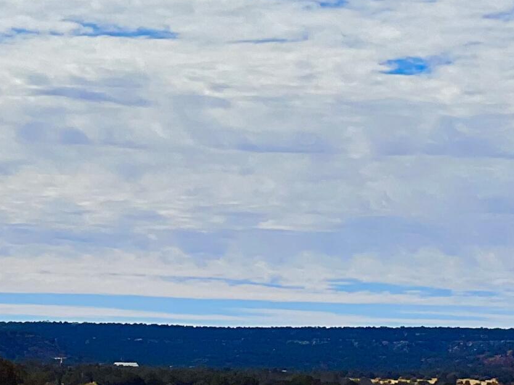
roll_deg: -0.7
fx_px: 4112
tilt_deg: -2.8
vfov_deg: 5.3
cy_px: 482
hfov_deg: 7.1
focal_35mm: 277
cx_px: 62
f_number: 2.8
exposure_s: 1/2732
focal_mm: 9
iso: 32
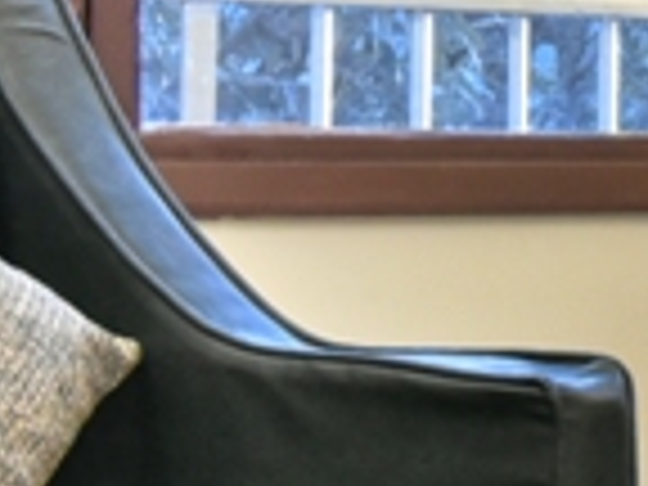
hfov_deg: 14.3
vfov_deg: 12.7
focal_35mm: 116
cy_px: 128
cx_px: 1285
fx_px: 2171
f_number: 8
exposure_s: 1/60
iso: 4000
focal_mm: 16
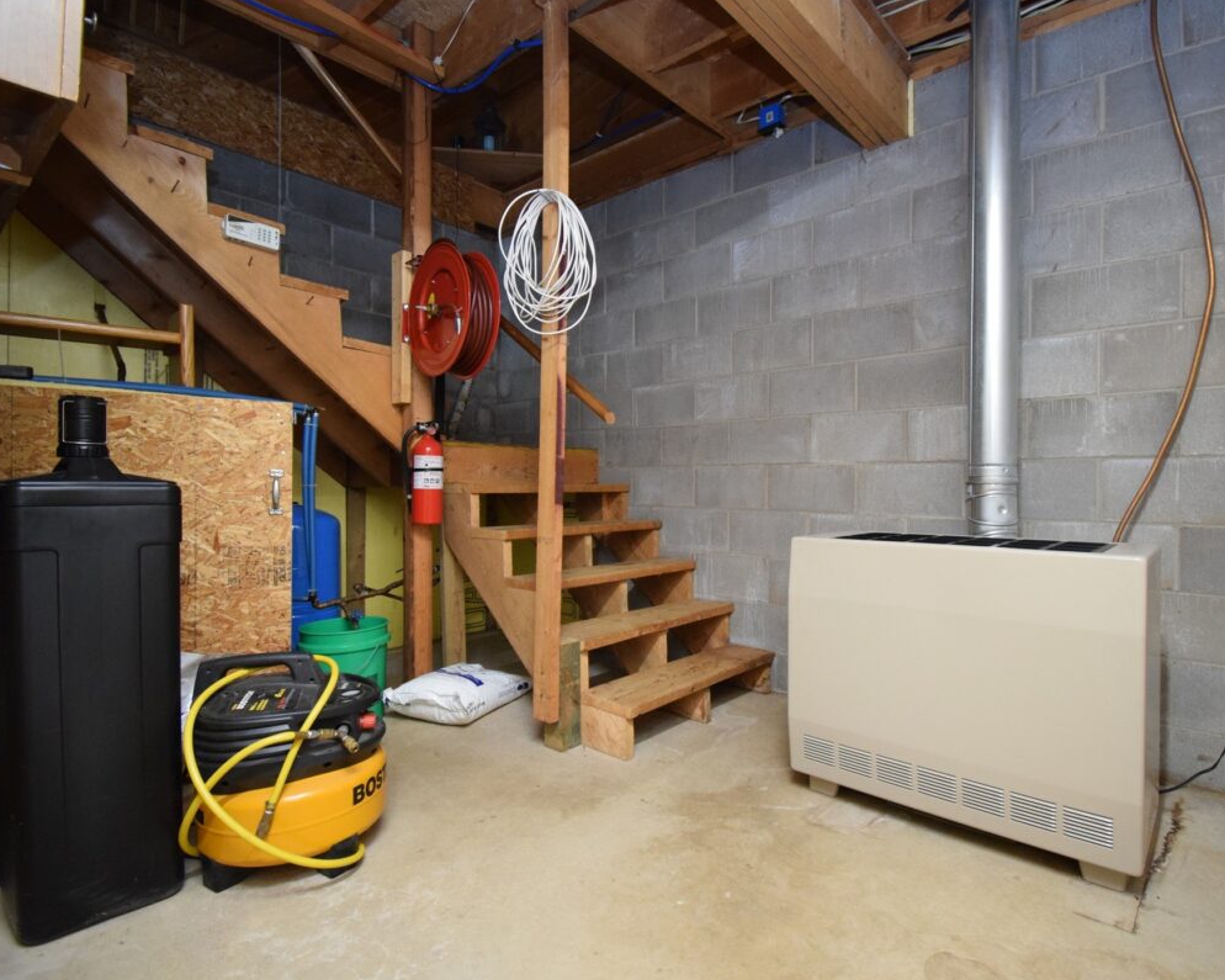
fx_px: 616
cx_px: 689
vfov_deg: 77.0
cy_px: 489
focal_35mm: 17
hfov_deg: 89.2
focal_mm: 10
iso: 2200
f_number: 4.5
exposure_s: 1/60
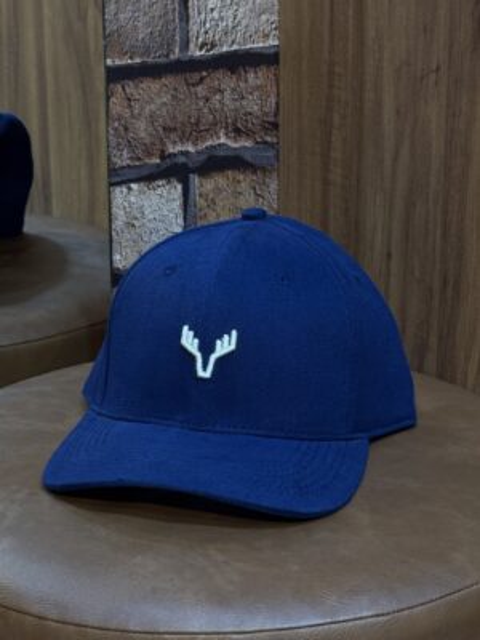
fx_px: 887
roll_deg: +0.7
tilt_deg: -18.2
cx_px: 240
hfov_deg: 30.3
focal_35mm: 48
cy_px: 320
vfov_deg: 39.7
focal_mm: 6.76
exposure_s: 1/40
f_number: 1.78
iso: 200
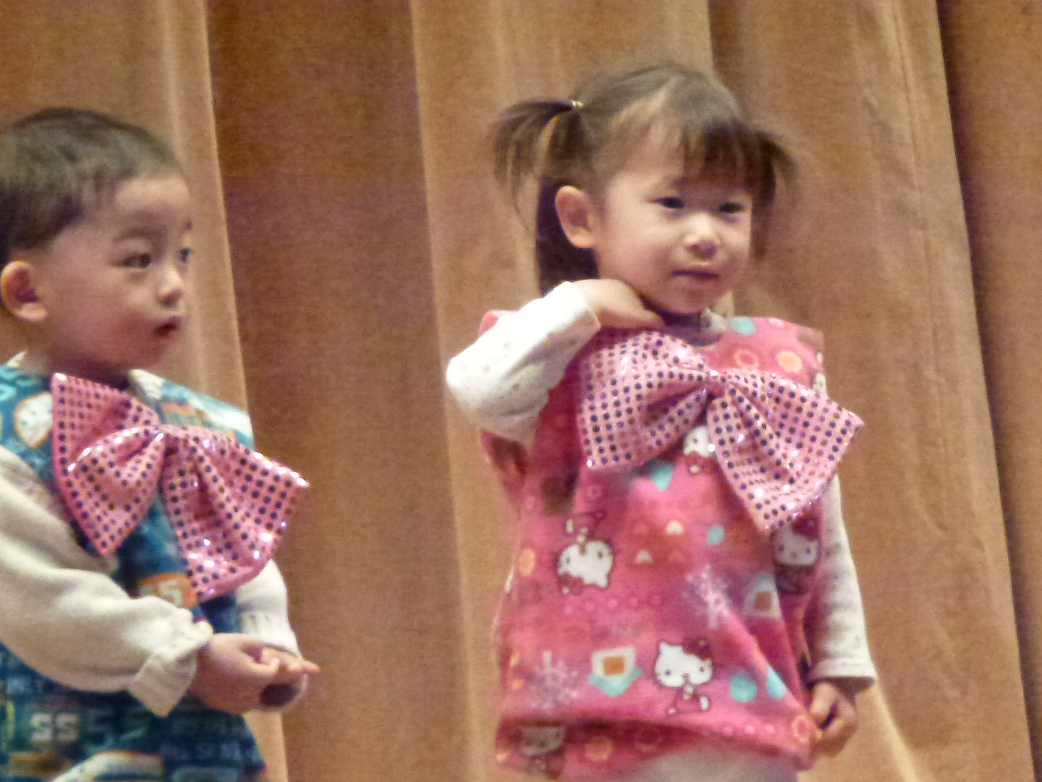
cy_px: 624
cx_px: 676
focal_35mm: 381
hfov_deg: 5.2
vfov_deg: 3.9
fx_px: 11468
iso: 1600
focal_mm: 41.5
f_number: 5.6
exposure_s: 1/60
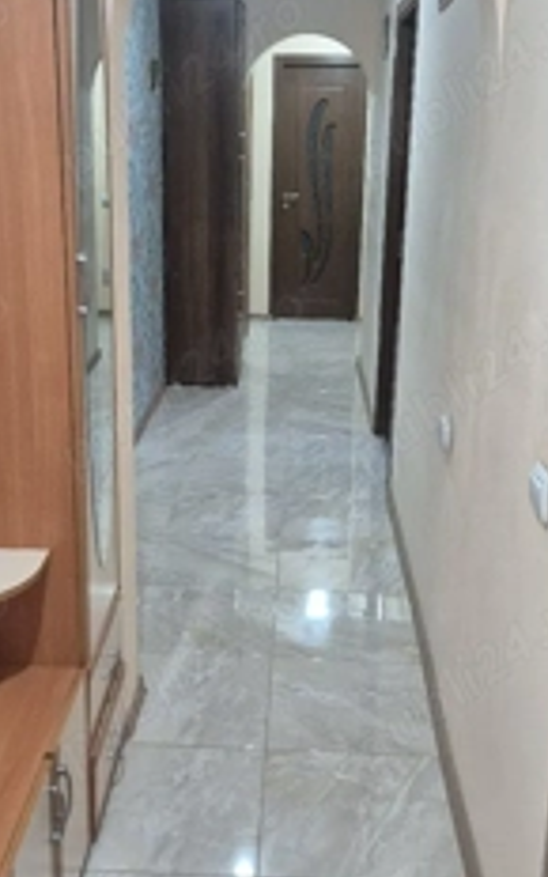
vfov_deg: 47.2
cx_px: 257
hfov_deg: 30.5
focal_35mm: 42
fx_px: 1004
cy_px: 427
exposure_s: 1/100
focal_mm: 5.4
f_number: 1.8
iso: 640
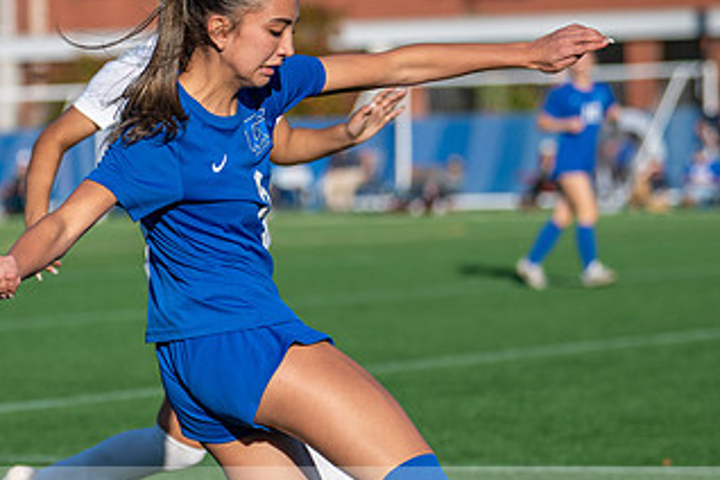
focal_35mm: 247
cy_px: 285
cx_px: 74
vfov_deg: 5.6
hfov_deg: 8.3
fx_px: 4940
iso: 125
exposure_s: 1/2000
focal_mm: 100
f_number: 2.8
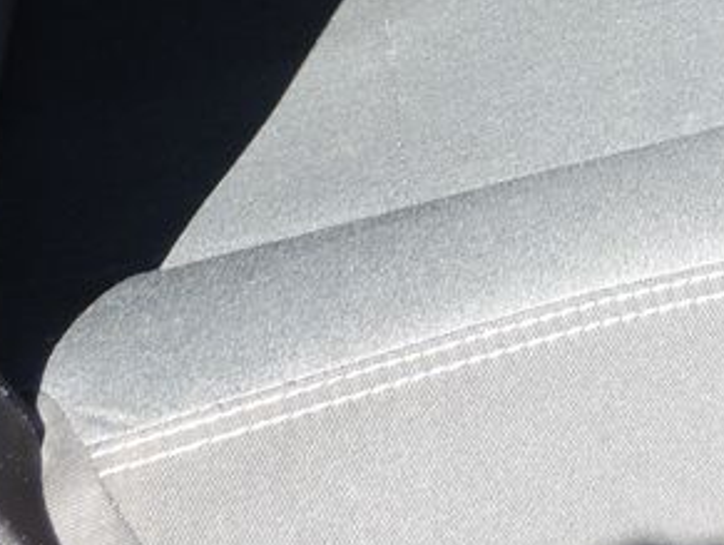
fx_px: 2576
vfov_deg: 11.8
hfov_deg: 15.2
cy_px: -100
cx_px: 958
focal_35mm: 123
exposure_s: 1/100
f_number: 3.1
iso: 80
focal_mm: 4.9
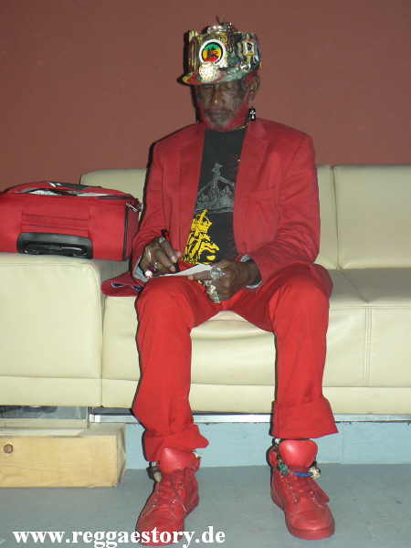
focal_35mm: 41
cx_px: 206
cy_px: 274
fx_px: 649
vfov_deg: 45.8
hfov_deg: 35.1
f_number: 2.8
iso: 200
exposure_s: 1/60
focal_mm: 7
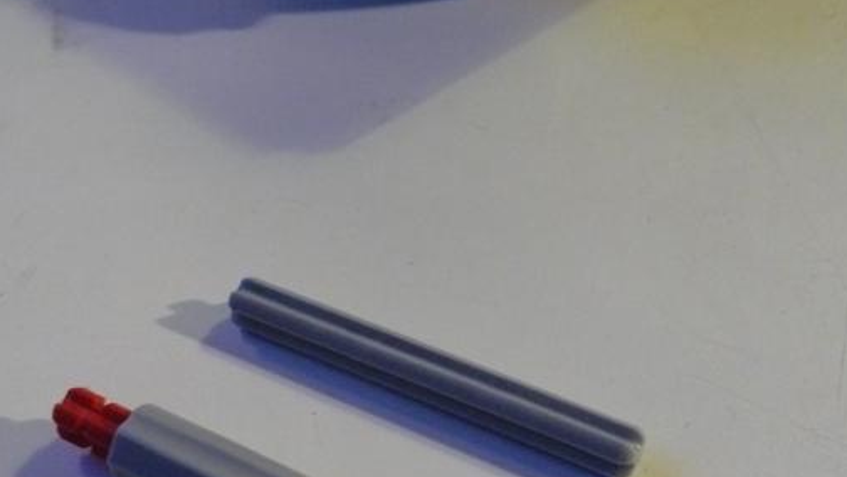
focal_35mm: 56
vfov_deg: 21.1
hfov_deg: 37.2
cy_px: 411
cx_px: 373
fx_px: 1258
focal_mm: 6
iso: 400
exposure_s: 1/40
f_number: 2.8
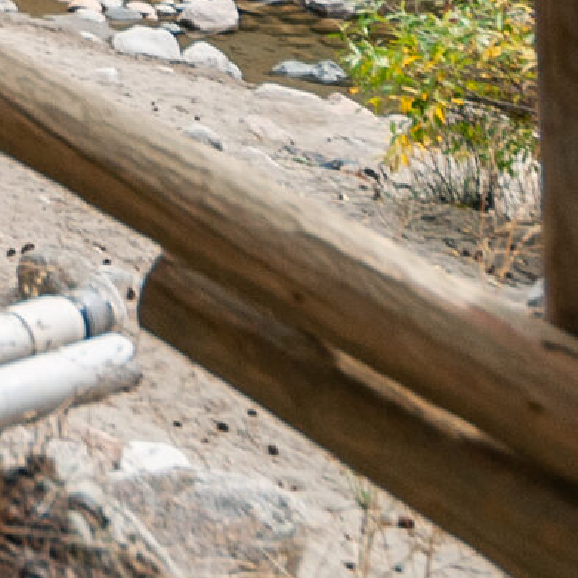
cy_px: -489
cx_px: -557
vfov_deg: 15.9
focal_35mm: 92
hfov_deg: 15.4
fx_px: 1734
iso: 200
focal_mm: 11
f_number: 4
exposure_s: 1/500
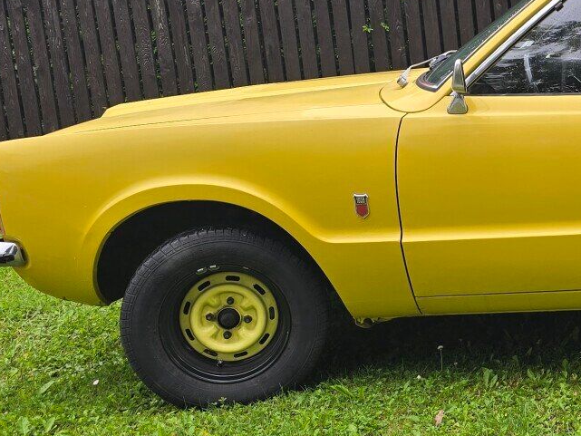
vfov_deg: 21.0
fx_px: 1175
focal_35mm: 70
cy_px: 176
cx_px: 660
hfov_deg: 25.5
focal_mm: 6.3
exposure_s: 1/180
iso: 12
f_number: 1.7
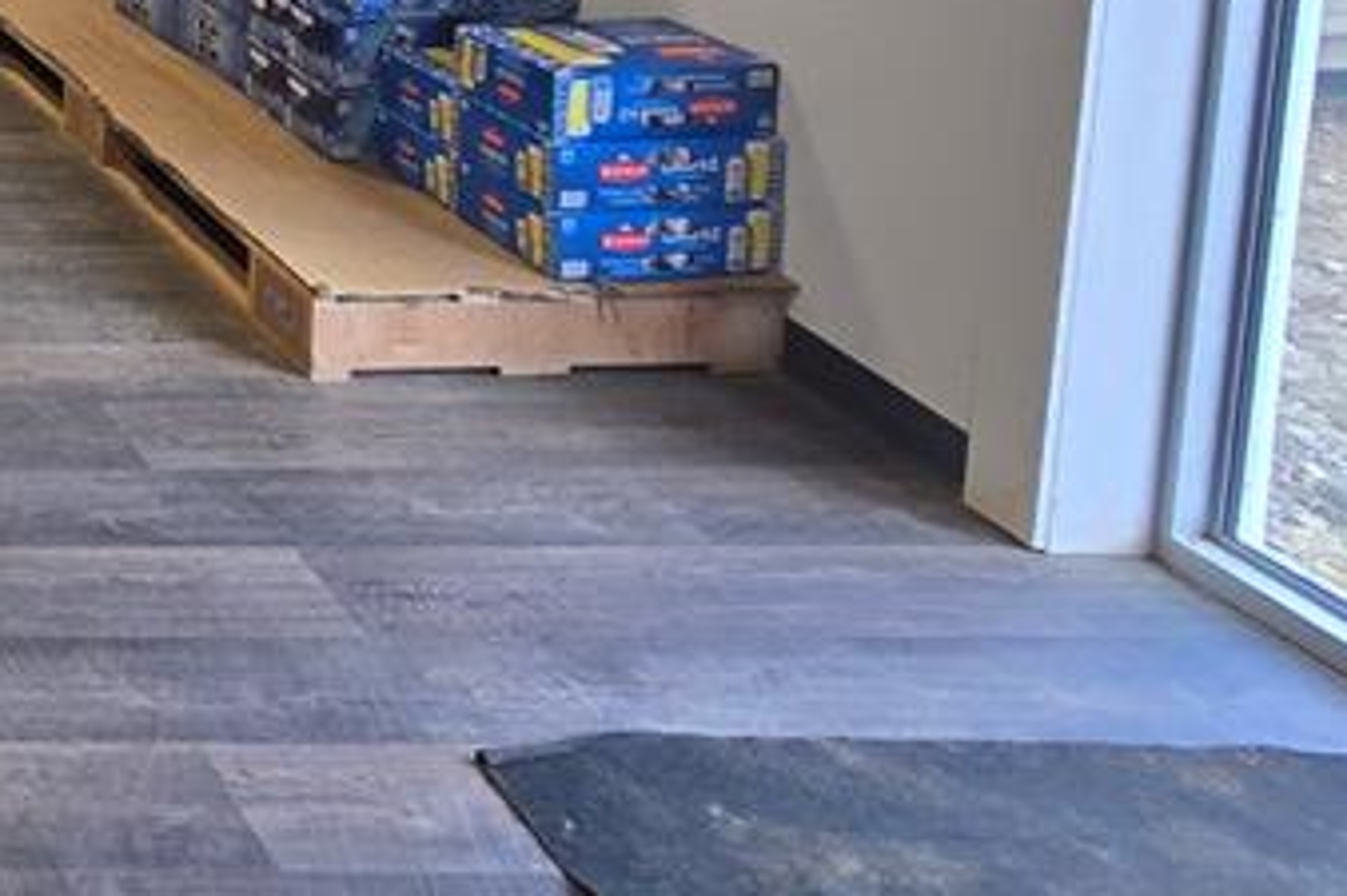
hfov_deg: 30.2
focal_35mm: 41
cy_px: -346
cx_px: -614
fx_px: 1533
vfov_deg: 26.3
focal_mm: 2.2
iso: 64
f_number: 2.2
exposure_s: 1/60
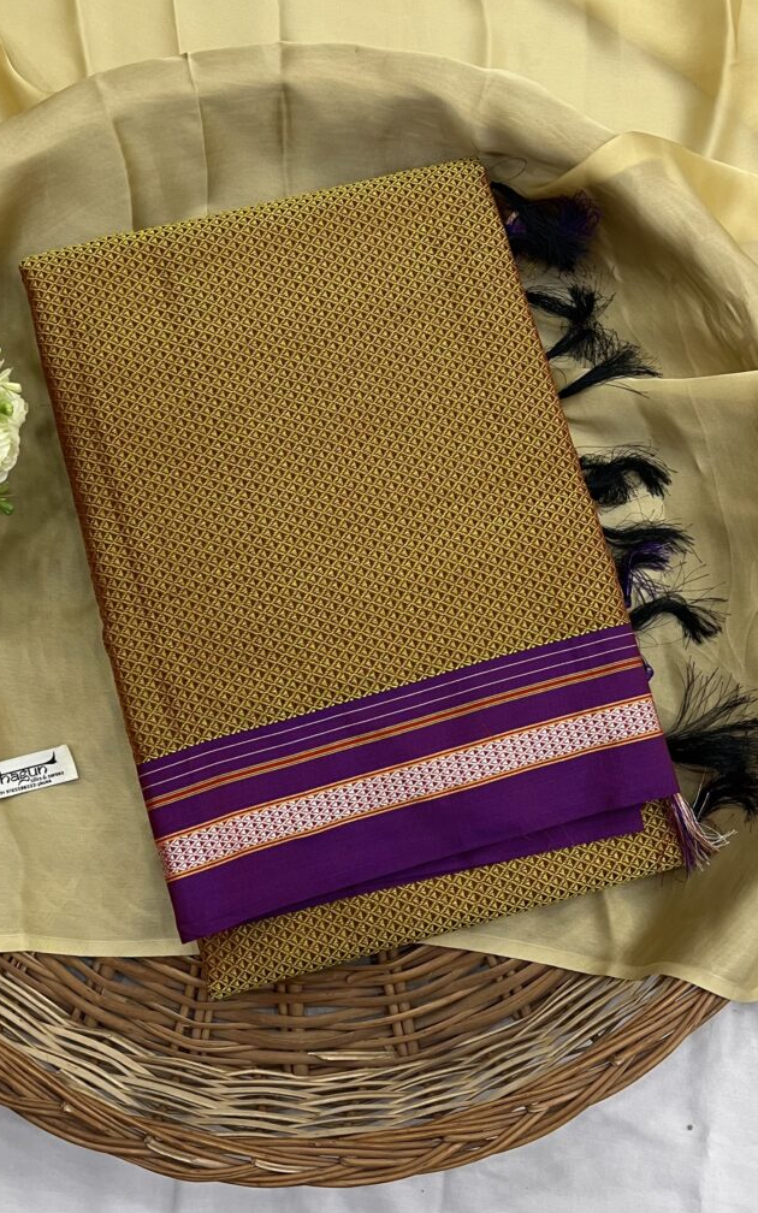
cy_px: 610
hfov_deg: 44.4
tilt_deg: -81.9
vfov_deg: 66.5
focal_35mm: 28
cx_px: 316
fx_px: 925
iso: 100
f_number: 1.6
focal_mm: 5.1
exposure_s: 1/50
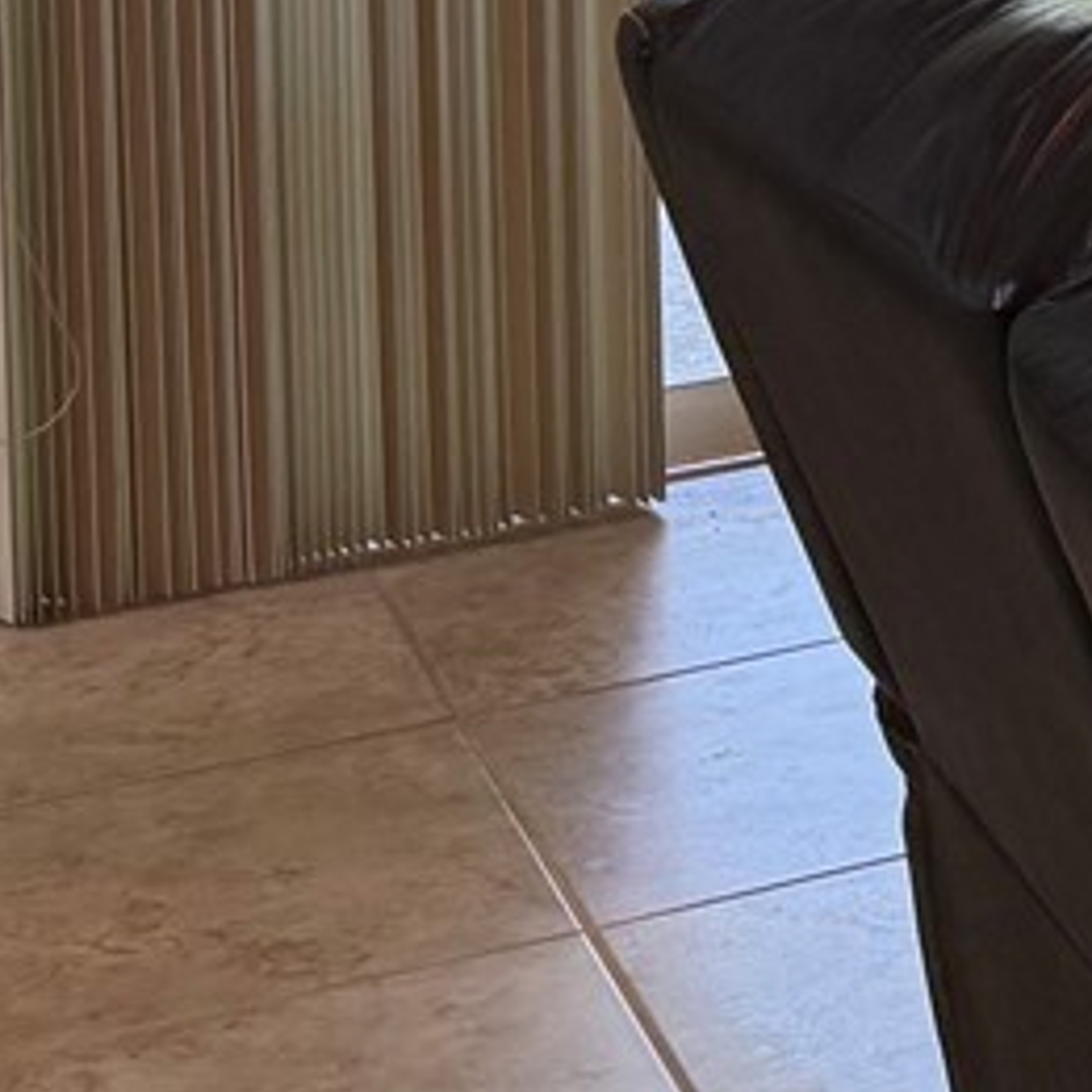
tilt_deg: -3.8
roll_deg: -0.8
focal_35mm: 130
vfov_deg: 12.4
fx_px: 4640
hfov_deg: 11.5
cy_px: -782
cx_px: 2460
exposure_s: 1/125
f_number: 1.78
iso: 160
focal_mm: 6.76
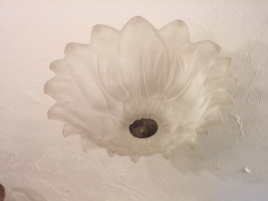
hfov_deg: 46.8
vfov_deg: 36.0
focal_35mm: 40
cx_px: 134
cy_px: 100
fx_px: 310
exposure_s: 1/8
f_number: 3.6
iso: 400
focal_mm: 6.5
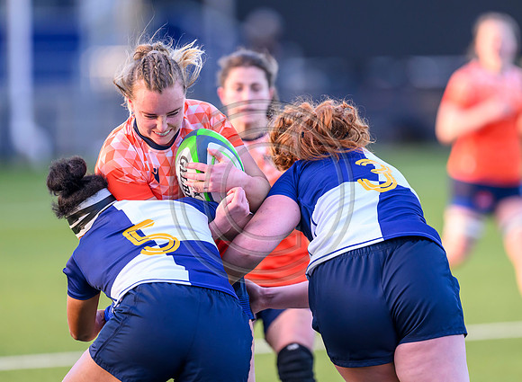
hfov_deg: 4.3
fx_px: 6875
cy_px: 176
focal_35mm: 460
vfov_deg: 3.2
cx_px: 278
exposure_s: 1/1000
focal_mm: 400
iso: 1250
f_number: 3.2
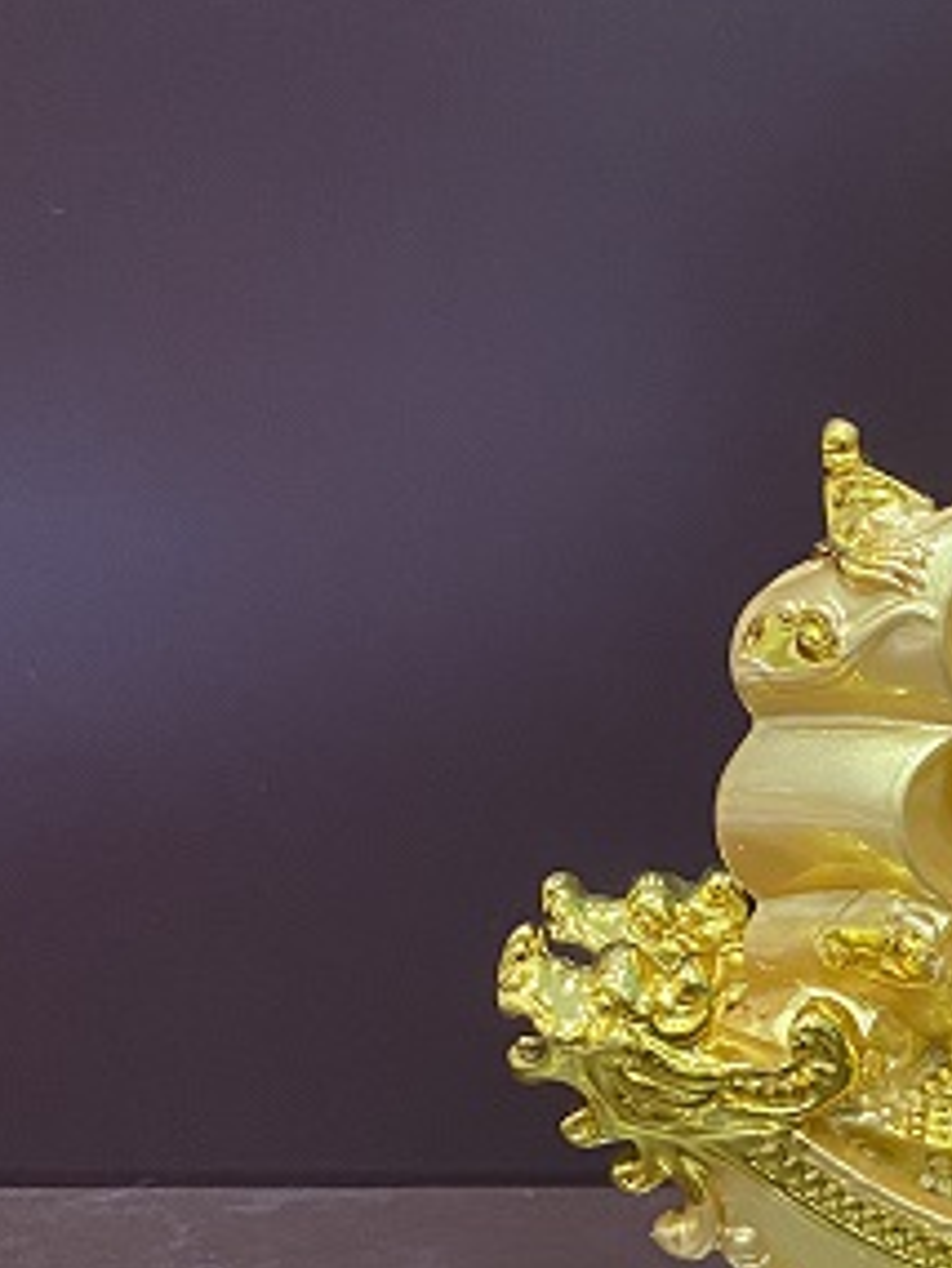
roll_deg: -0.3
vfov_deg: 26.3
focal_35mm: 73
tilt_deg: -15.6
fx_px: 2675
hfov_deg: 18.5
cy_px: 970
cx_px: 1295
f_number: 1.8
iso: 500
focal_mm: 4.25
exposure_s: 1/40
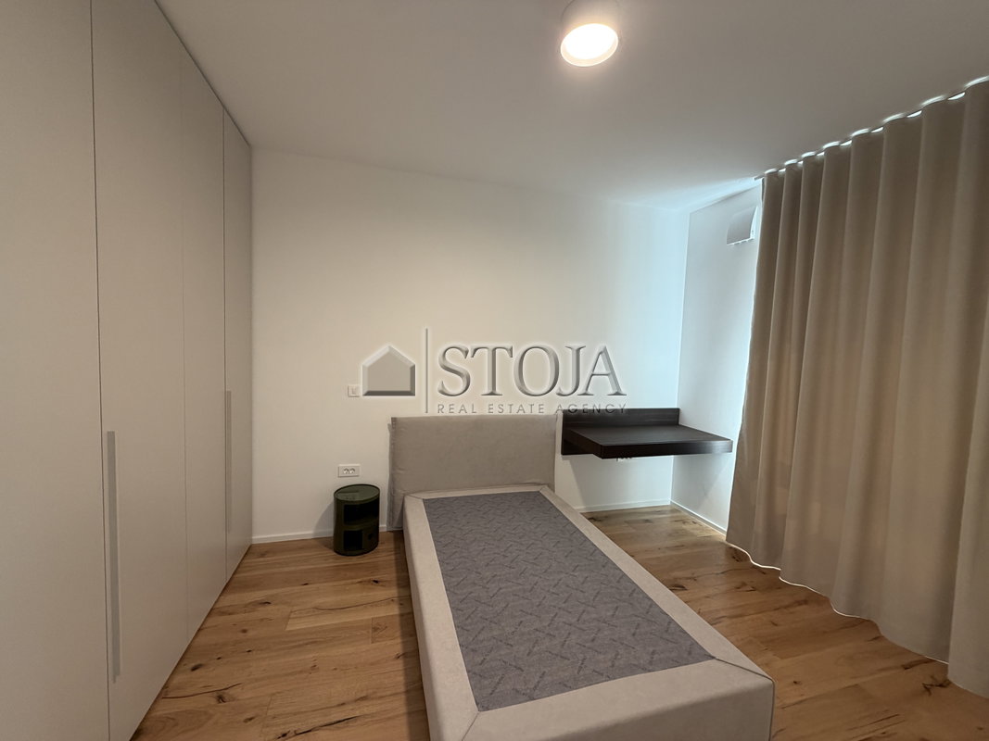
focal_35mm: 14
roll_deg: -2.3
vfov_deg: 85.7
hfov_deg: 102.1
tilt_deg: -3.2
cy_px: 370
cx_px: 494
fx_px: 400
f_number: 2.2
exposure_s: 1/121
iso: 200
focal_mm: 2.22
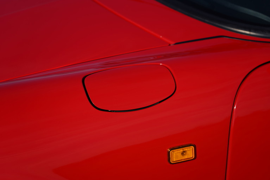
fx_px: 765
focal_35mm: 102
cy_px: 90
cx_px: 135
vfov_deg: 13.4
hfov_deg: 20.0
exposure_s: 1/1600
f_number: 4.5
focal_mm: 102
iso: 100
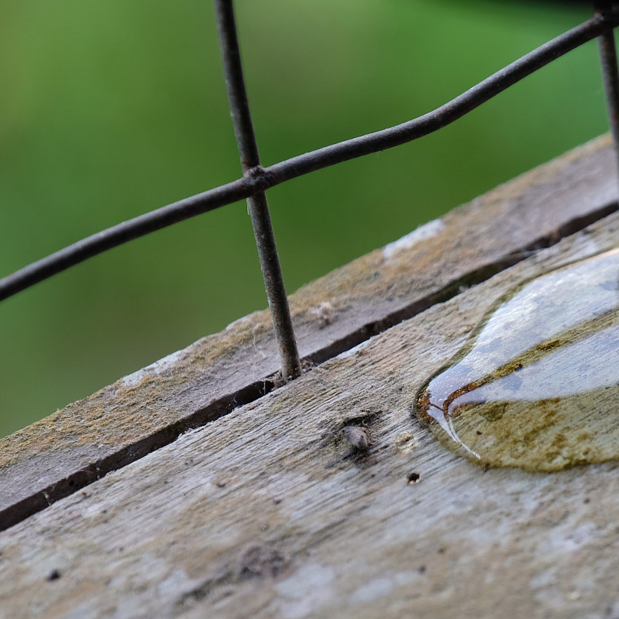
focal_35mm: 336
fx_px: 6798
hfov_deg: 5.2
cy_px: 357
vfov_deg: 5.2
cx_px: 568
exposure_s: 1/60
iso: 320
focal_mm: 135
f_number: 5.6
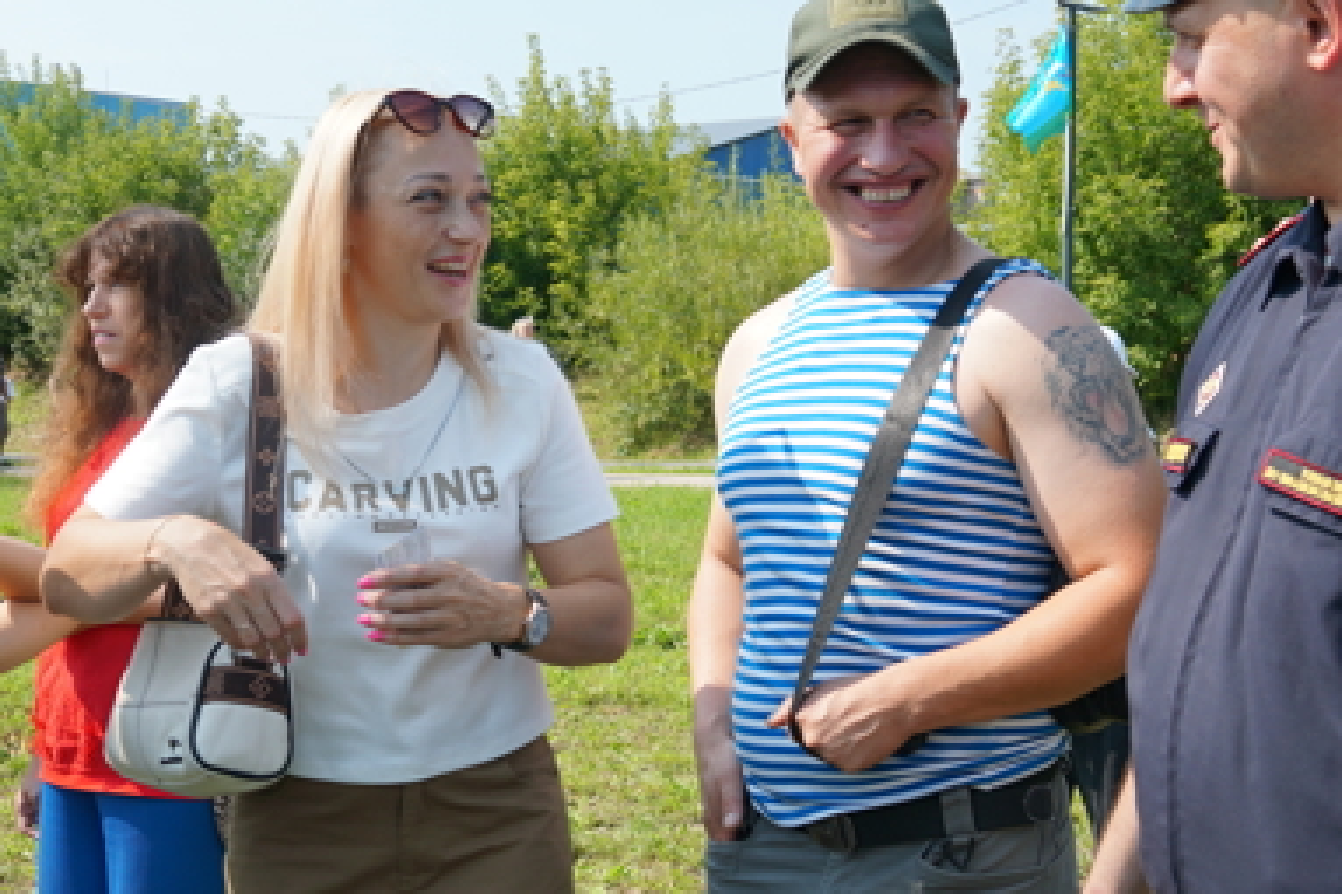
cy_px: 571
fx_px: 2086
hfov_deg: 35.7
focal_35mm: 56
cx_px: 666
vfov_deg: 24.1
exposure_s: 1/500
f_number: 4.5
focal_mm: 19
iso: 100
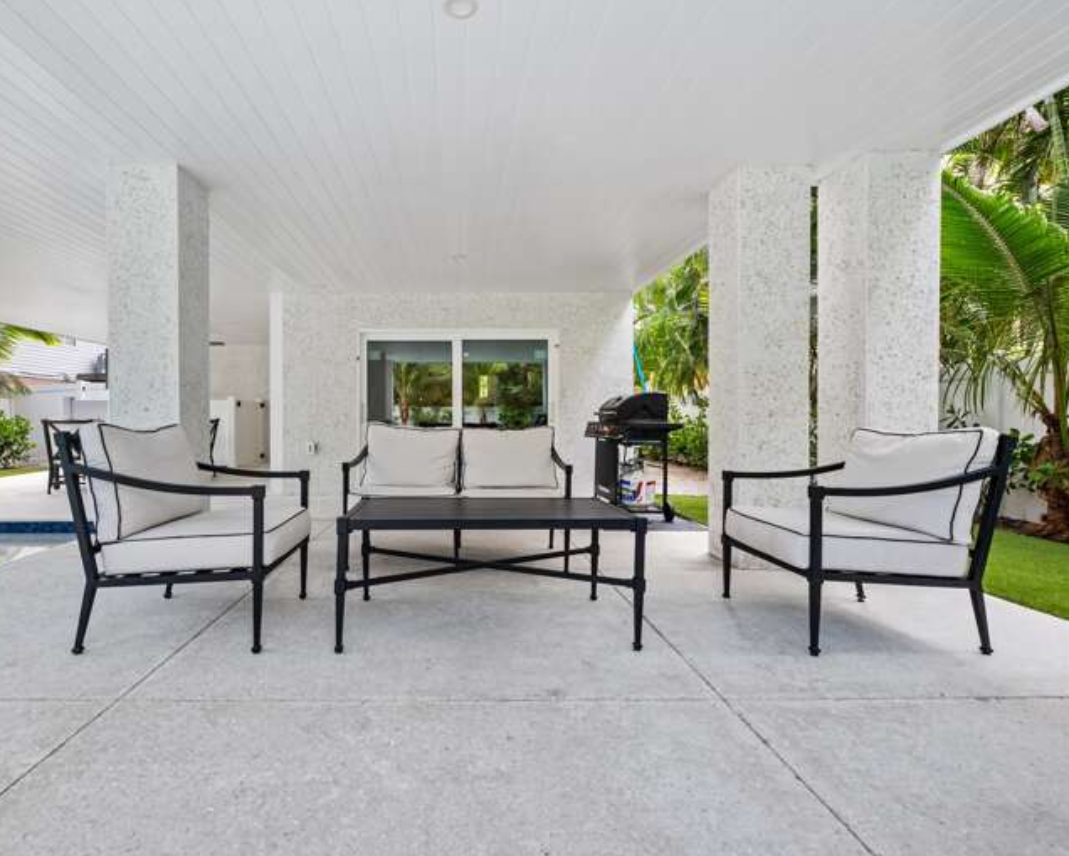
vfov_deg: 77.0
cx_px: 469
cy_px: 427
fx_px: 538
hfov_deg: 89.2
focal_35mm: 17
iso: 640
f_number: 6.4
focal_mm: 10
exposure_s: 1/20
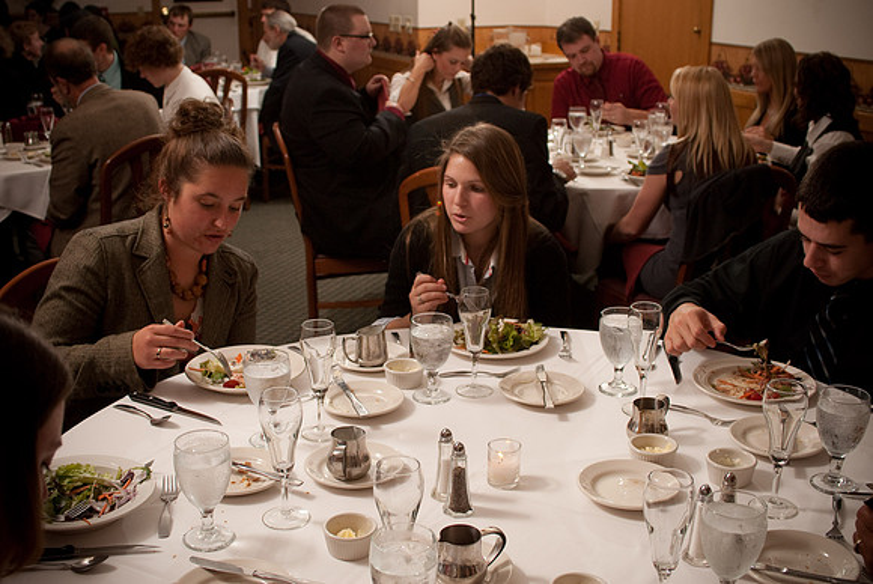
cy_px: 292
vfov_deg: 32.0
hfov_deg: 46.4
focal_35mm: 42
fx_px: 1020
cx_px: 436
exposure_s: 1/100
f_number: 4.5
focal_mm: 28
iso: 200
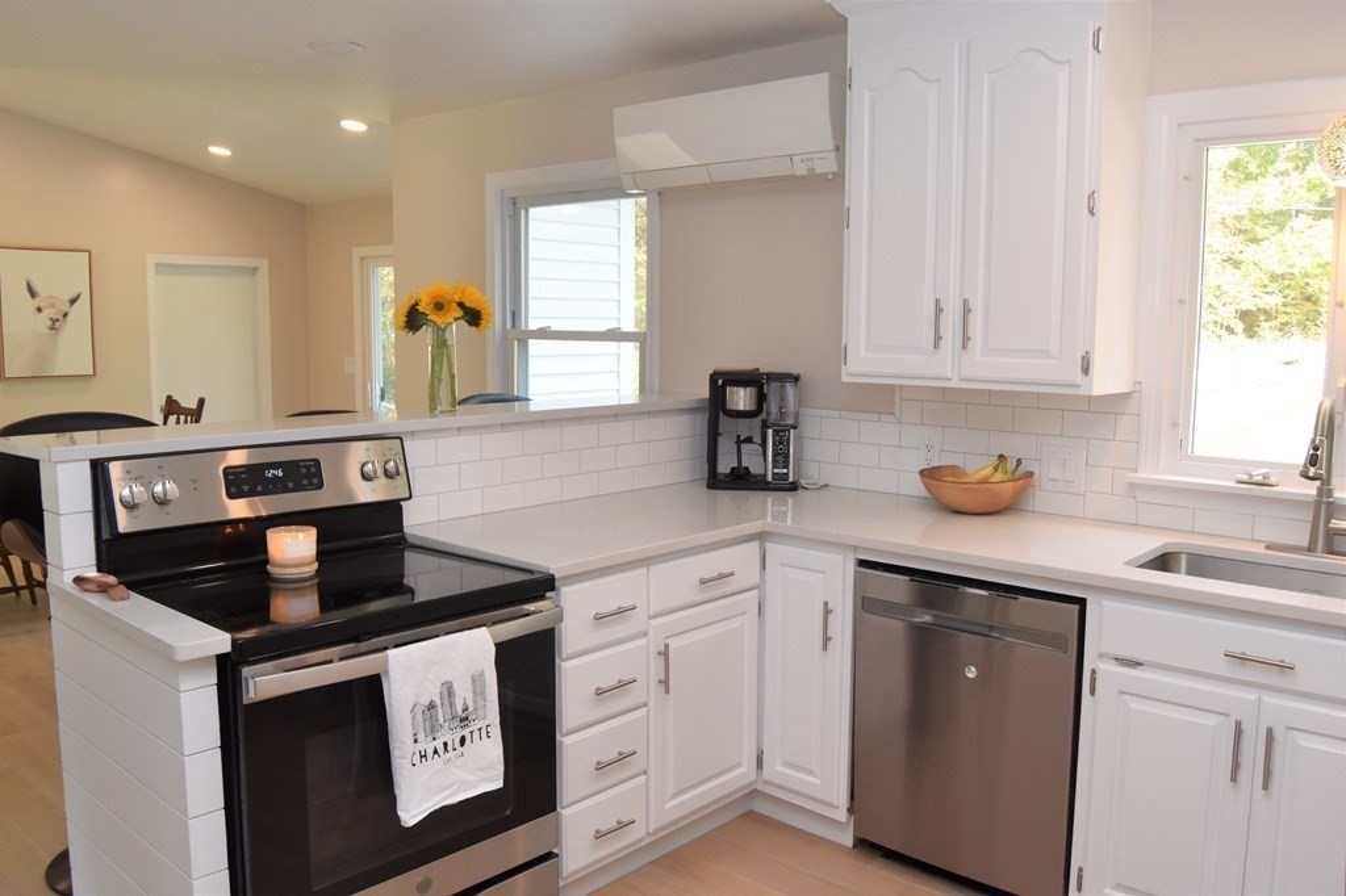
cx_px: 673
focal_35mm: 27
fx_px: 1009
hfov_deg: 67.4
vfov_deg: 47.9
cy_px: 448
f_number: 5.6
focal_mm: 18
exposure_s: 1/125
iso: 560
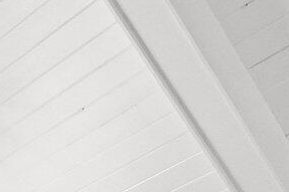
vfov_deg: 9.2
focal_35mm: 100
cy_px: 661
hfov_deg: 18.9
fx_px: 802
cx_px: -88
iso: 1600
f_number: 8
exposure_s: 1/250
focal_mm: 14
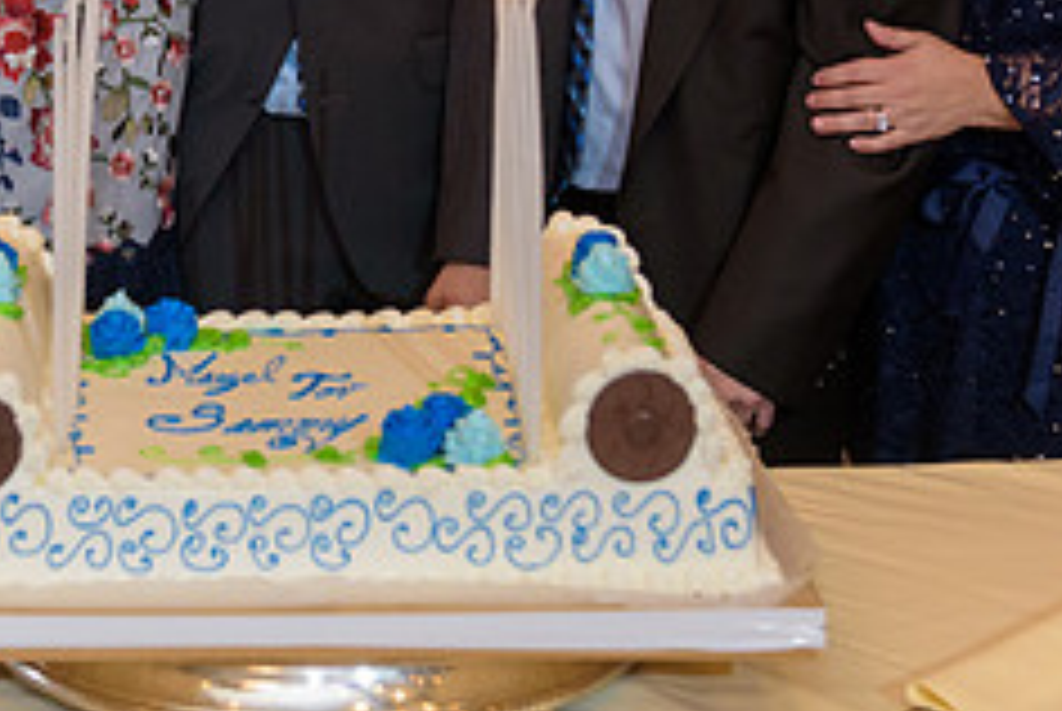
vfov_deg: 12.6
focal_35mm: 108
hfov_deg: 18.8
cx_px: 328
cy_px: -2
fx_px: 3190
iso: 1600
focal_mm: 44
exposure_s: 1/125
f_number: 3.2
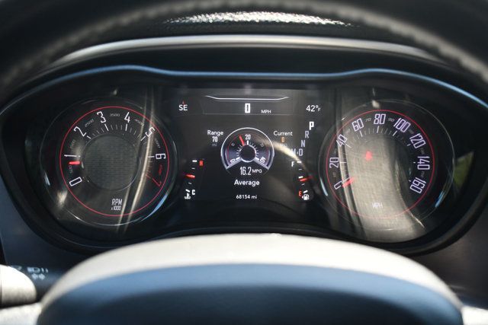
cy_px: 162
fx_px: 569
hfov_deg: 46.4
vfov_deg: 31.9
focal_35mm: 42
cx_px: 244
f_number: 4.2
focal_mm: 28
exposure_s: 1/250
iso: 800
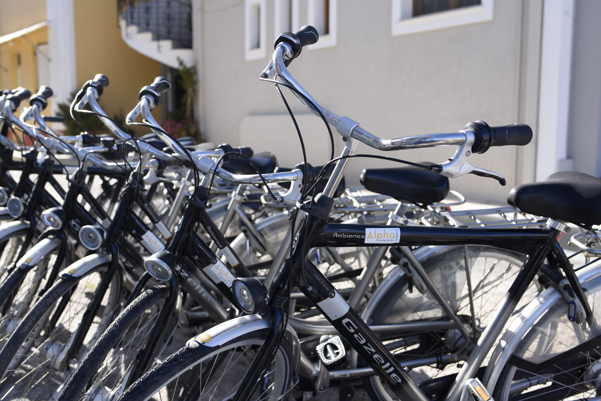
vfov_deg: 37.9
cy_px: 200
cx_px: 300
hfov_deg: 54.4
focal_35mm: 35
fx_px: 585
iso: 100
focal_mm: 35
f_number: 4
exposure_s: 1/320
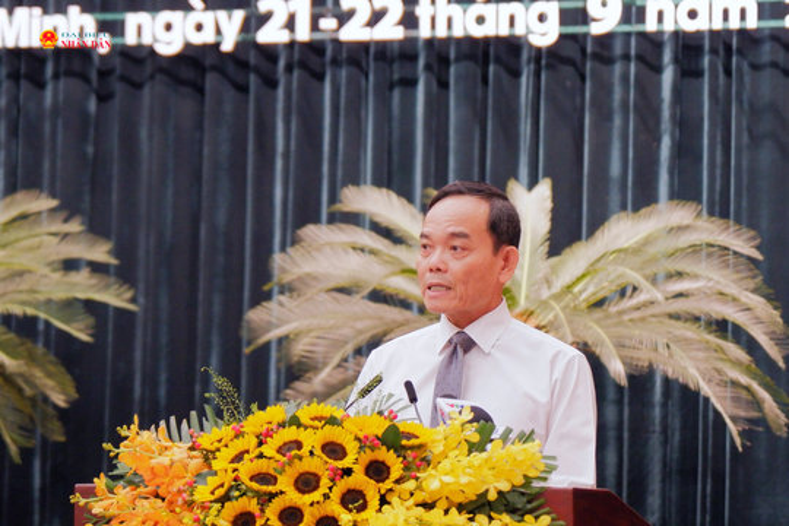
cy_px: 263
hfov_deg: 17.1
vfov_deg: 11.4
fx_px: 2630
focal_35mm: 120
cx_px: 394
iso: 2500
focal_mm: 80
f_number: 4
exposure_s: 1/125
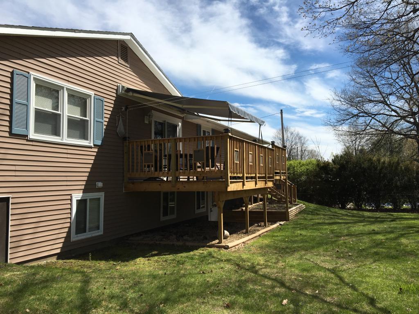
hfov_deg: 61.7
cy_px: 157
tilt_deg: +3.3
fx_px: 351
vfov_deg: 48.2
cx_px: 210
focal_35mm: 29
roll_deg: +1.7
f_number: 2.2
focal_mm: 4.15
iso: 25
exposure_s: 1/2198
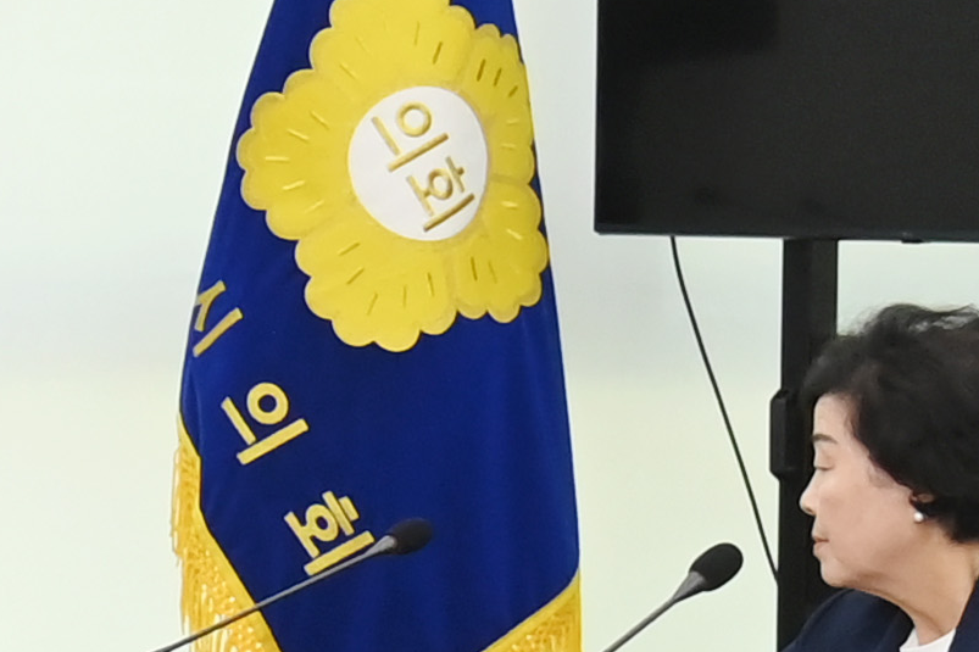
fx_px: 5655
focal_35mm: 208
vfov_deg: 6.6
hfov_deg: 8.8
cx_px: -1529
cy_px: 752
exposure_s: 1/250
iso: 2500
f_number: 6.3
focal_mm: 30
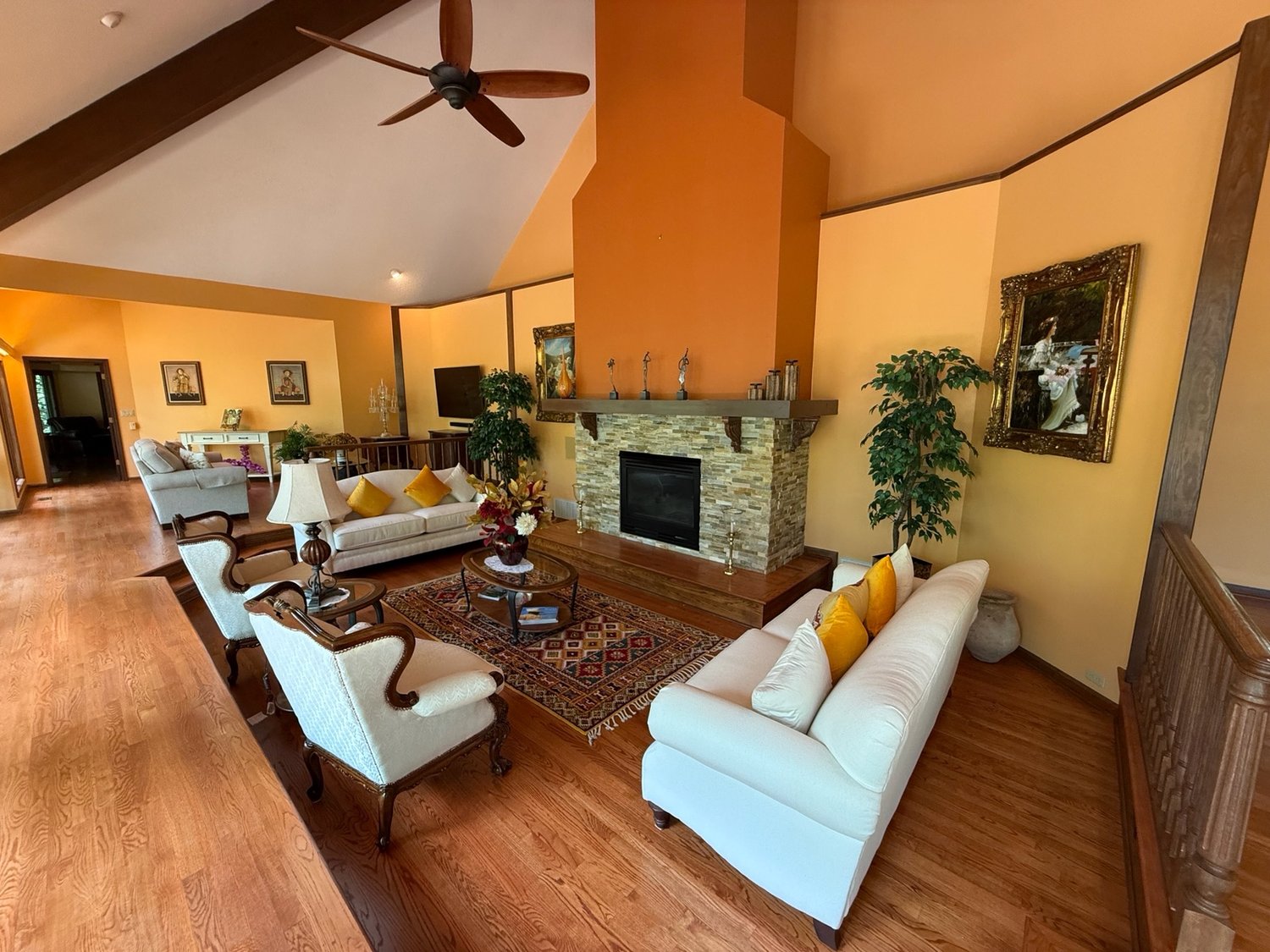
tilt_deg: -8.8
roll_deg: -1.1
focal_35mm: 14
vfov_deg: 85.7
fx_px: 514
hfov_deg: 102.1
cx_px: 635
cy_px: 476
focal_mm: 2.22
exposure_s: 1/60
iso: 250
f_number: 2.2
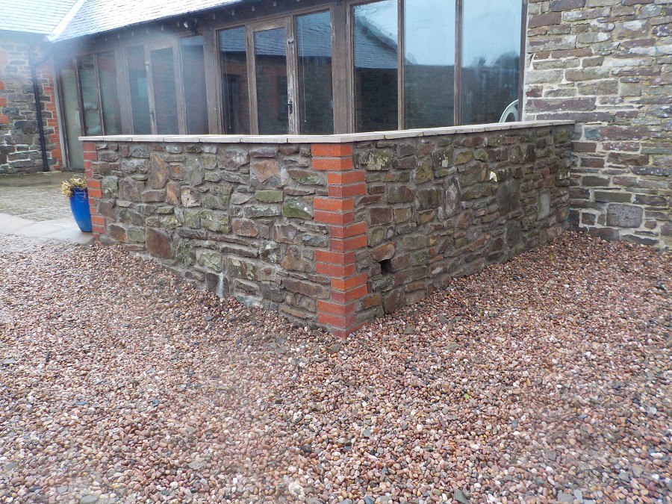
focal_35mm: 30
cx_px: 336
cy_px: 252
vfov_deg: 46.8
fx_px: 582
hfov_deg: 60.0
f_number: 3.3
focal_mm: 4.1
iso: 140
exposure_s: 1/30
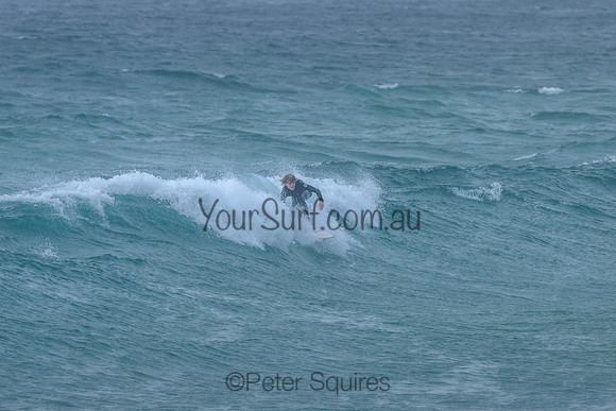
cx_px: 308
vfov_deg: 2.5
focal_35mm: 550
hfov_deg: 3.7
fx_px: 9418
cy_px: 206
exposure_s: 1/2000
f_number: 8
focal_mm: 400
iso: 500
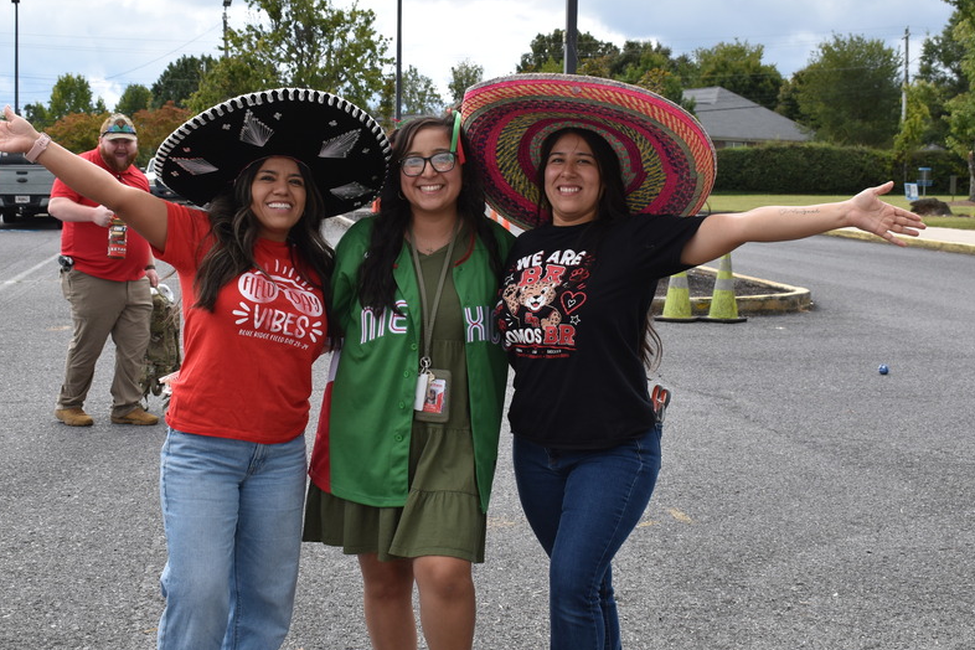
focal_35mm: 57
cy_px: 316
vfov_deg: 23.9
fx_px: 1534
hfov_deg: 35.2
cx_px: 443
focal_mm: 29
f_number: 9
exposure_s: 1/320
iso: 200
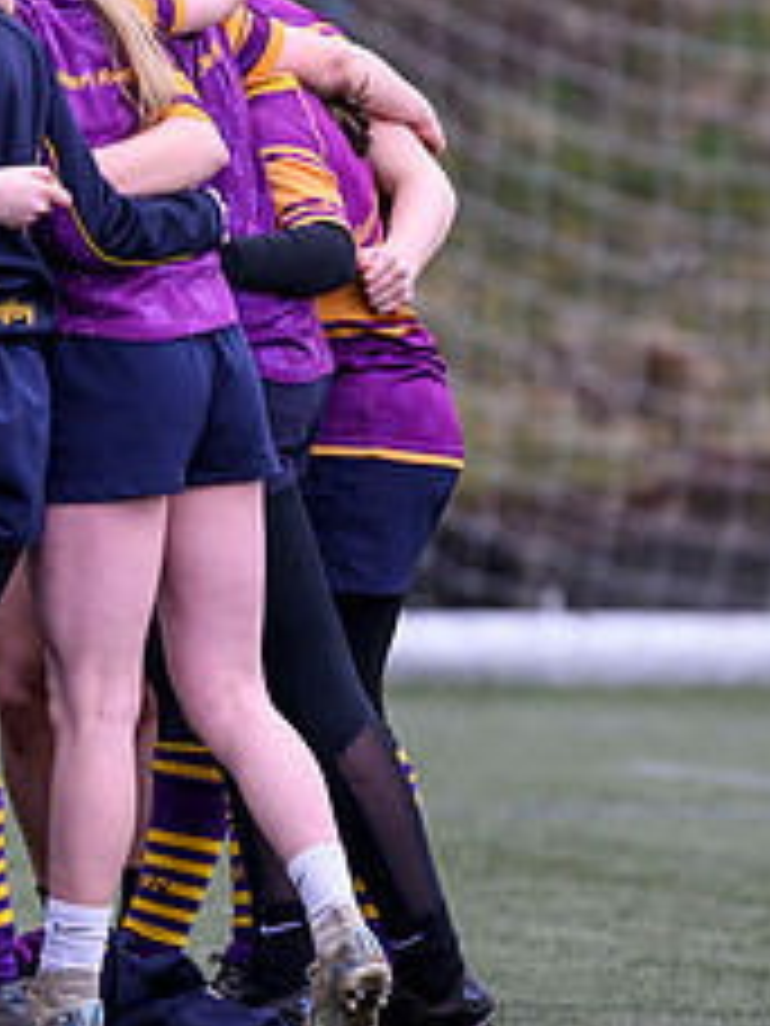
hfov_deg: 1.3
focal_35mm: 1131
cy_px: 417
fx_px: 33544
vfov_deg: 1.8
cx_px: -380
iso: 500
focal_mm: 400
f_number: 3.2
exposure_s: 1/1600
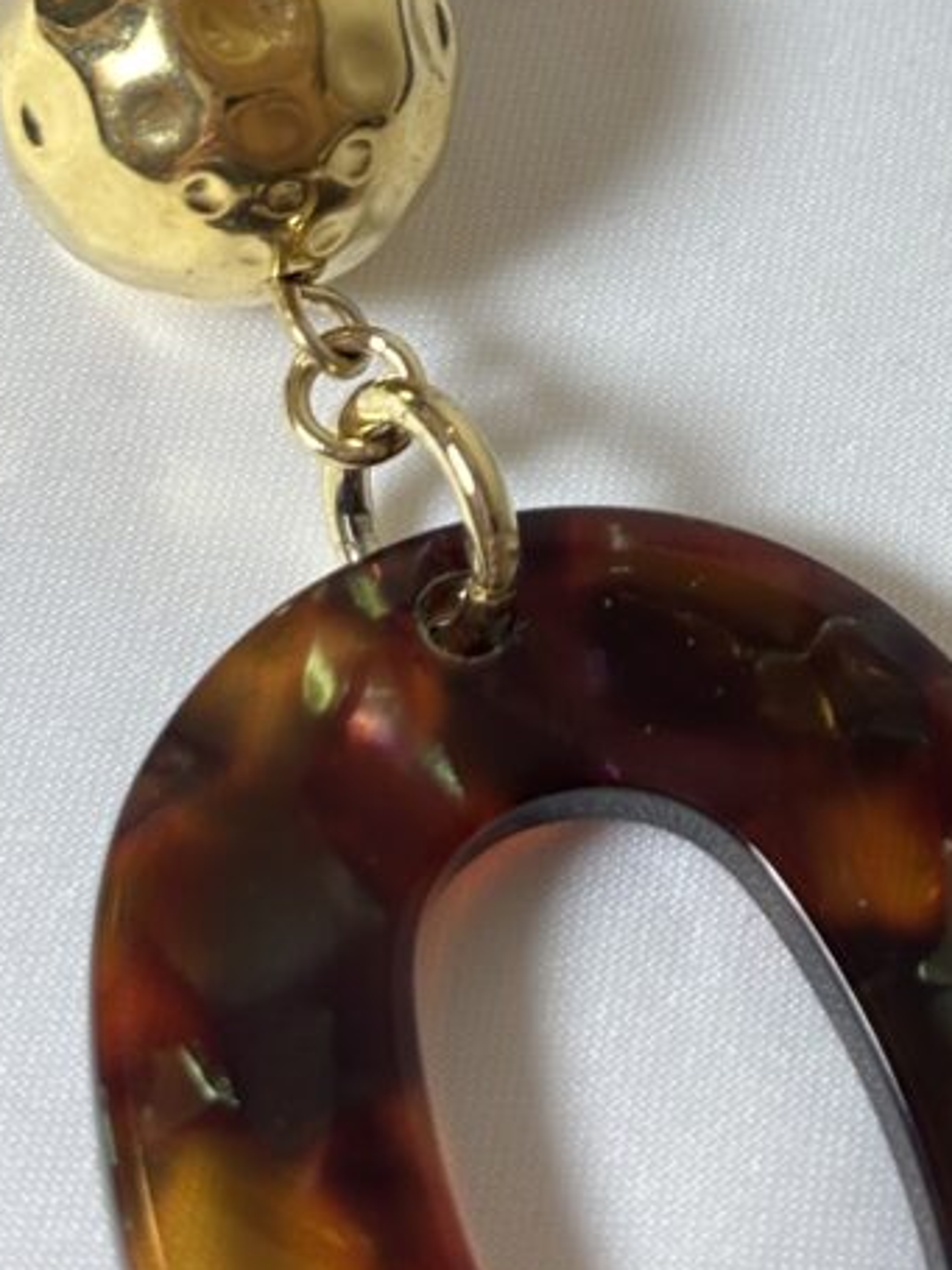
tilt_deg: -55.9
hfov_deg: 12.6
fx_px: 4292
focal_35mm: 117
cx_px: 762
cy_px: -84
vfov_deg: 16.4
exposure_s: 1/108
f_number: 1.6
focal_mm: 5.96
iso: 25
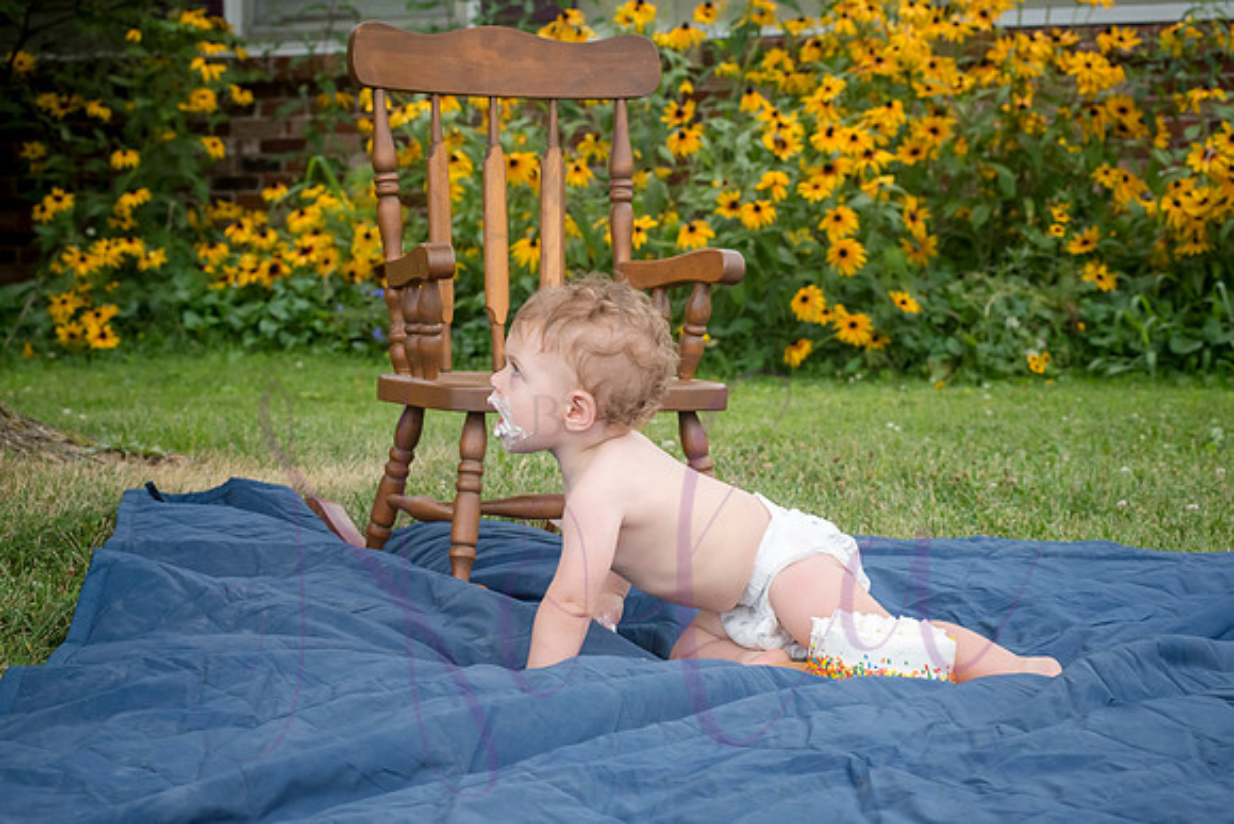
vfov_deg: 16.3
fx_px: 2876
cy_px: 406
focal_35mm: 84
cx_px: 626
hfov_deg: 24.2
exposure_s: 1/320
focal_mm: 80
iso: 500
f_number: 10
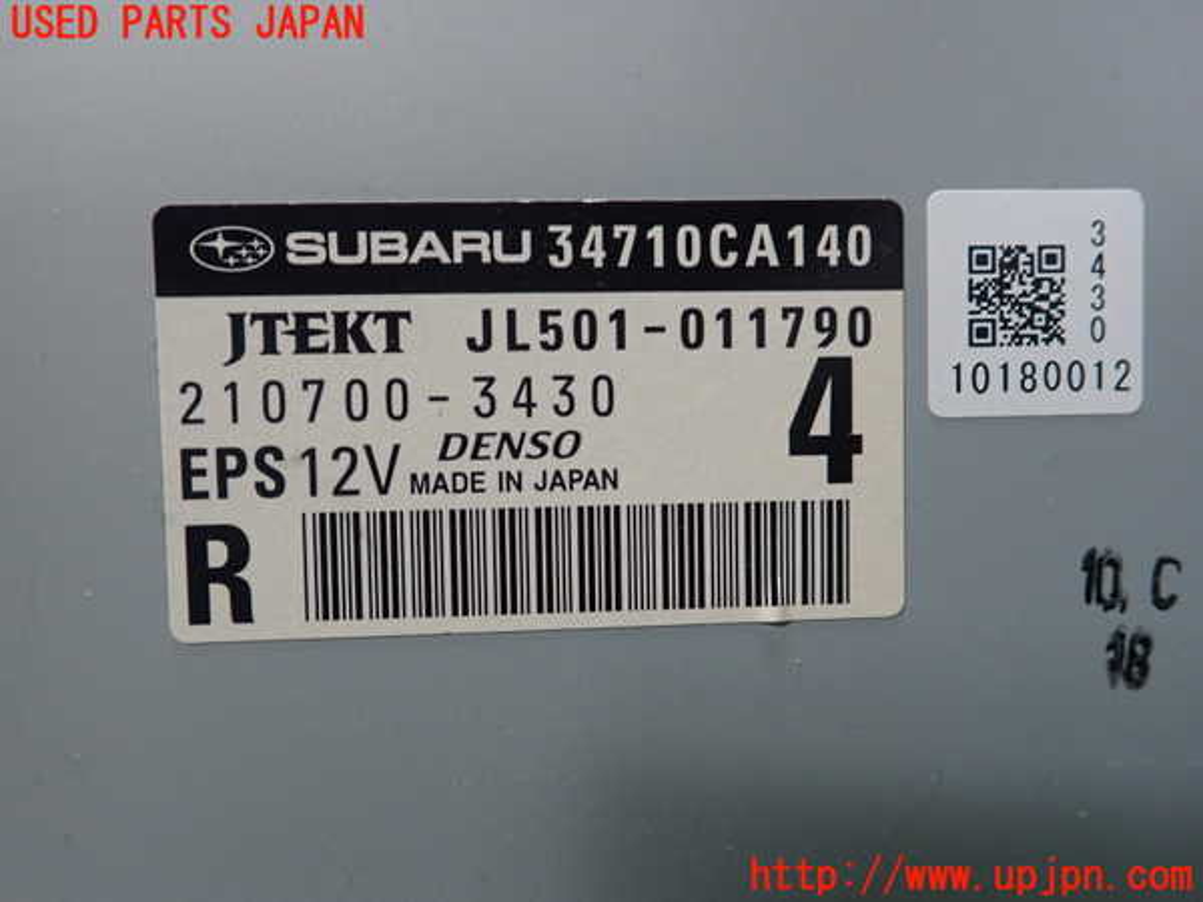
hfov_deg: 60.0
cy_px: 451
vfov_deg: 46.8
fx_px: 1043
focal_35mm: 30
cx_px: 602
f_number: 2.3
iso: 250
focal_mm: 5.5
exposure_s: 1/125
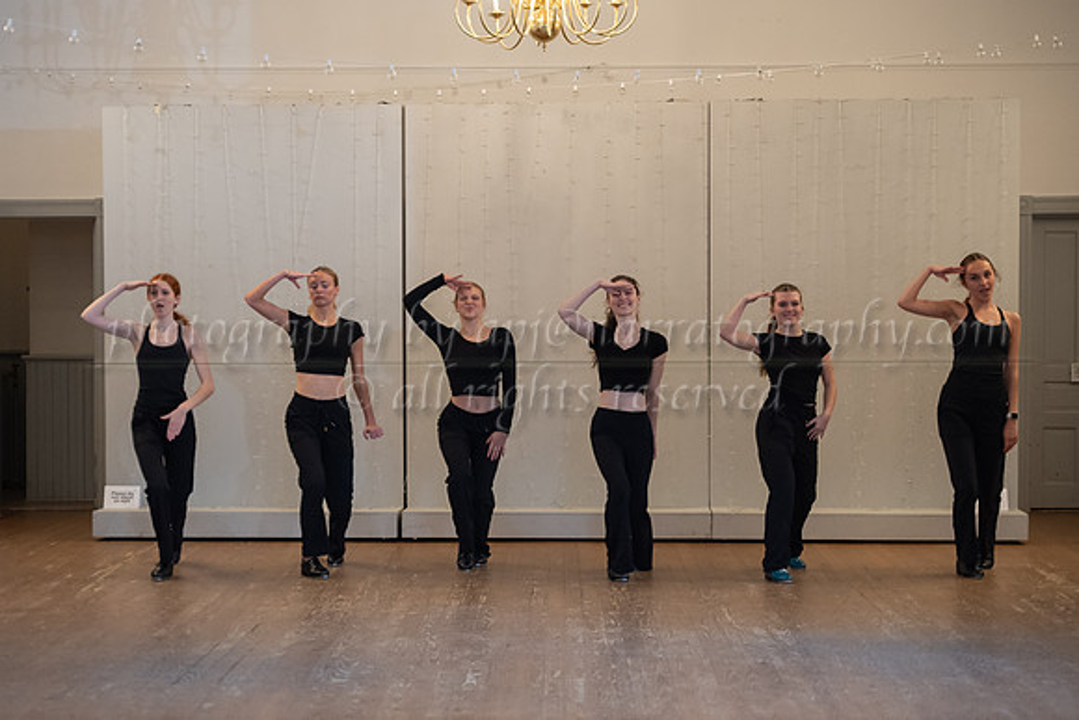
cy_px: 369
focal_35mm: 81
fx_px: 2416
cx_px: 457
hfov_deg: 25.2
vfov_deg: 17.0
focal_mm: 67
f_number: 2.8
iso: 1600
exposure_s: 1/200
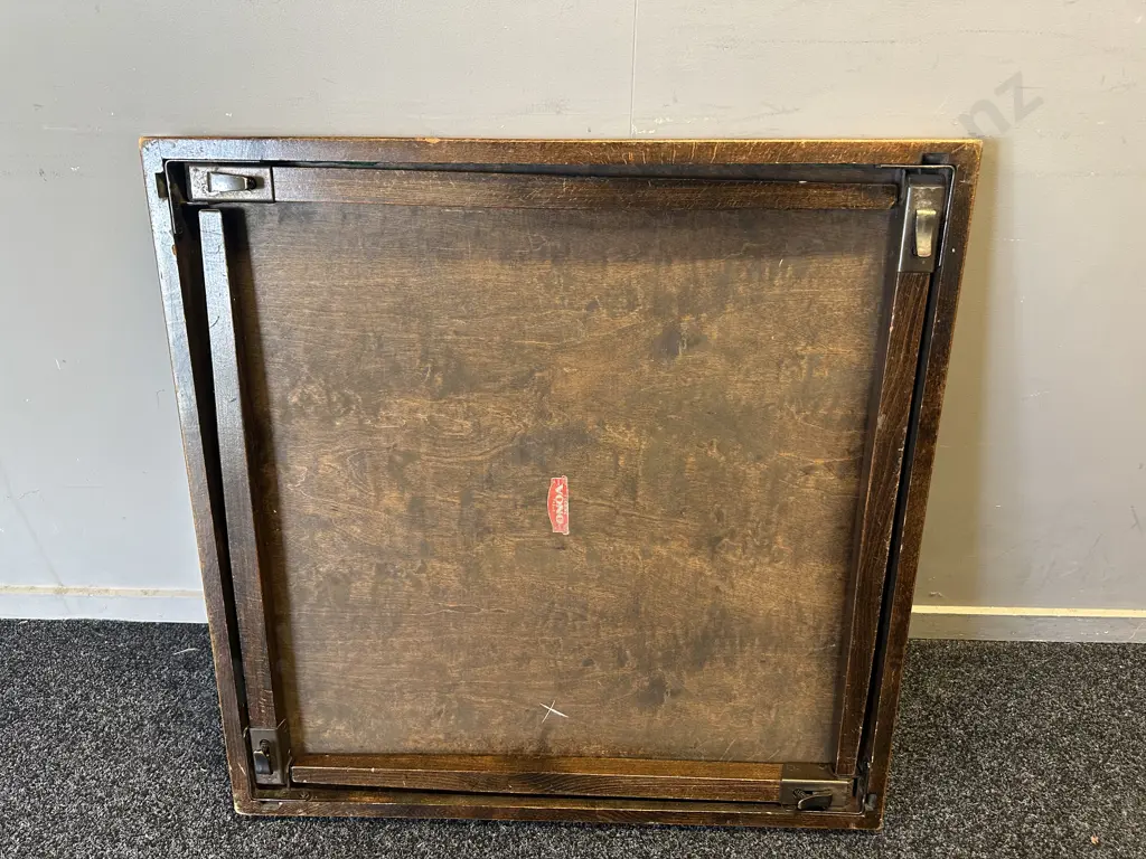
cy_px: 430
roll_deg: +1.0
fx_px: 795
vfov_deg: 56.8
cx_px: 573
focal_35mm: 24
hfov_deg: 71.6
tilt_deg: -36.4
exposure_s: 1/50
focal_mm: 6.86
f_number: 1.78
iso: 200
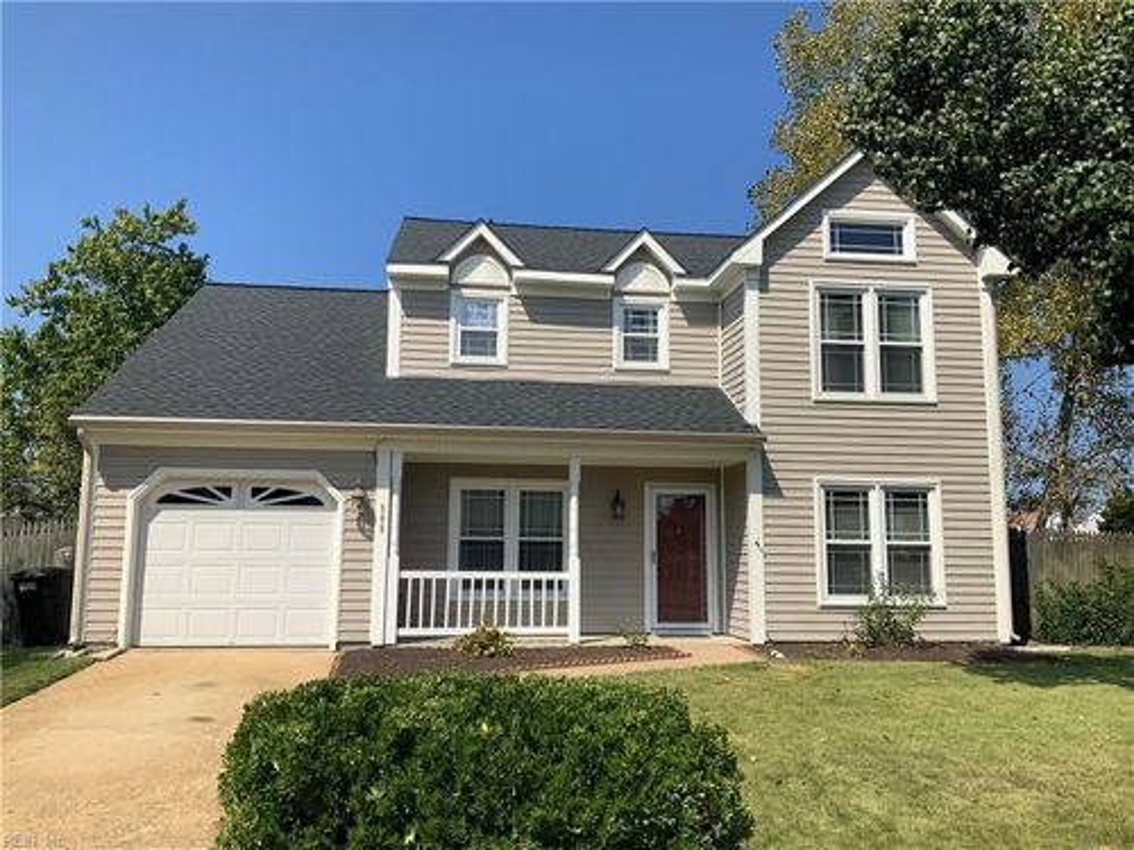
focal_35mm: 29
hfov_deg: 61.7
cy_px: 425
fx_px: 950
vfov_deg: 48.2
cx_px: 567
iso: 16
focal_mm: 3
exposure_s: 1/2538
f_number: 1.8
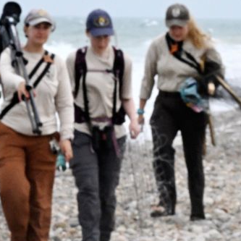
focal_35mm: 569
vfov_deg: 3.1
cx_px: 148
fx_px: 4482
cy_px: 106
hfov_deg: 3.1
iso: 5000
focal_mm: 180
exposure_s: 1/400
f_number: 32
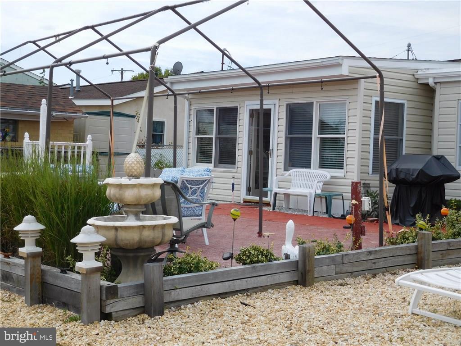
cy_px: 173
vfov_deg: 26.6
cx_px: 230
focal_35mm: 55
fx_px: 732
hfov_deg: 34.9
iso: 125
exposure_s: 1/800
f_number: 4.2
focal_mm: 9.8
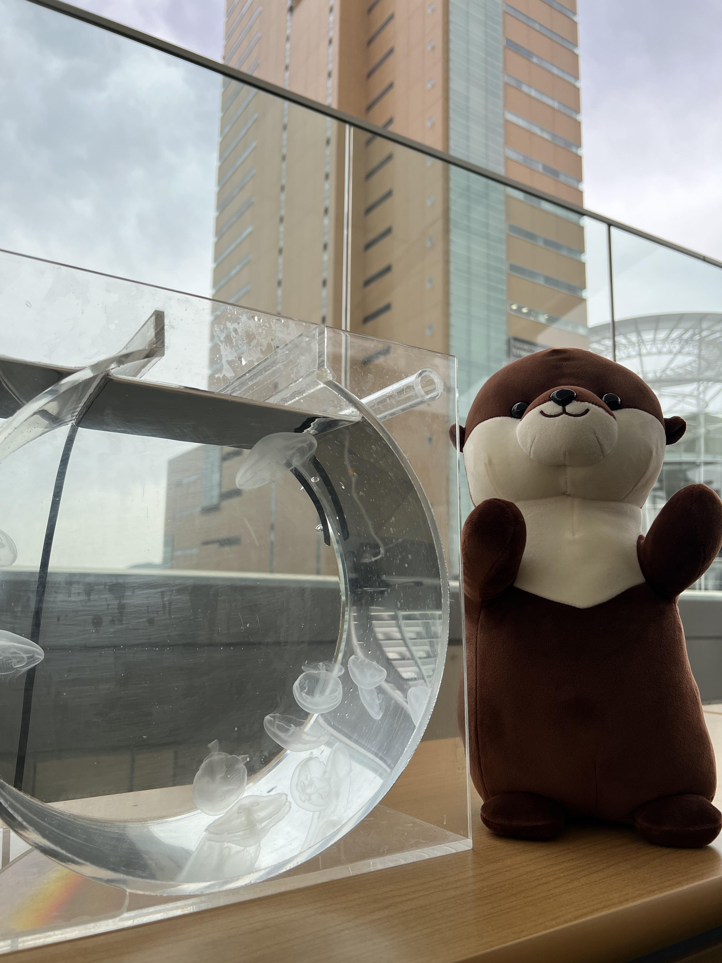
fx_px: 723
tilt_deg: +9.5
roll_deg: -0.2
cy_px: 482
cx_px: 361
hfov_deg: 53.1
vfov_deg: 67.3
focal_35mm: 26
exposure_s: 1/1295
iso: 50
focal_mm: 5.7
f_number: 1.5
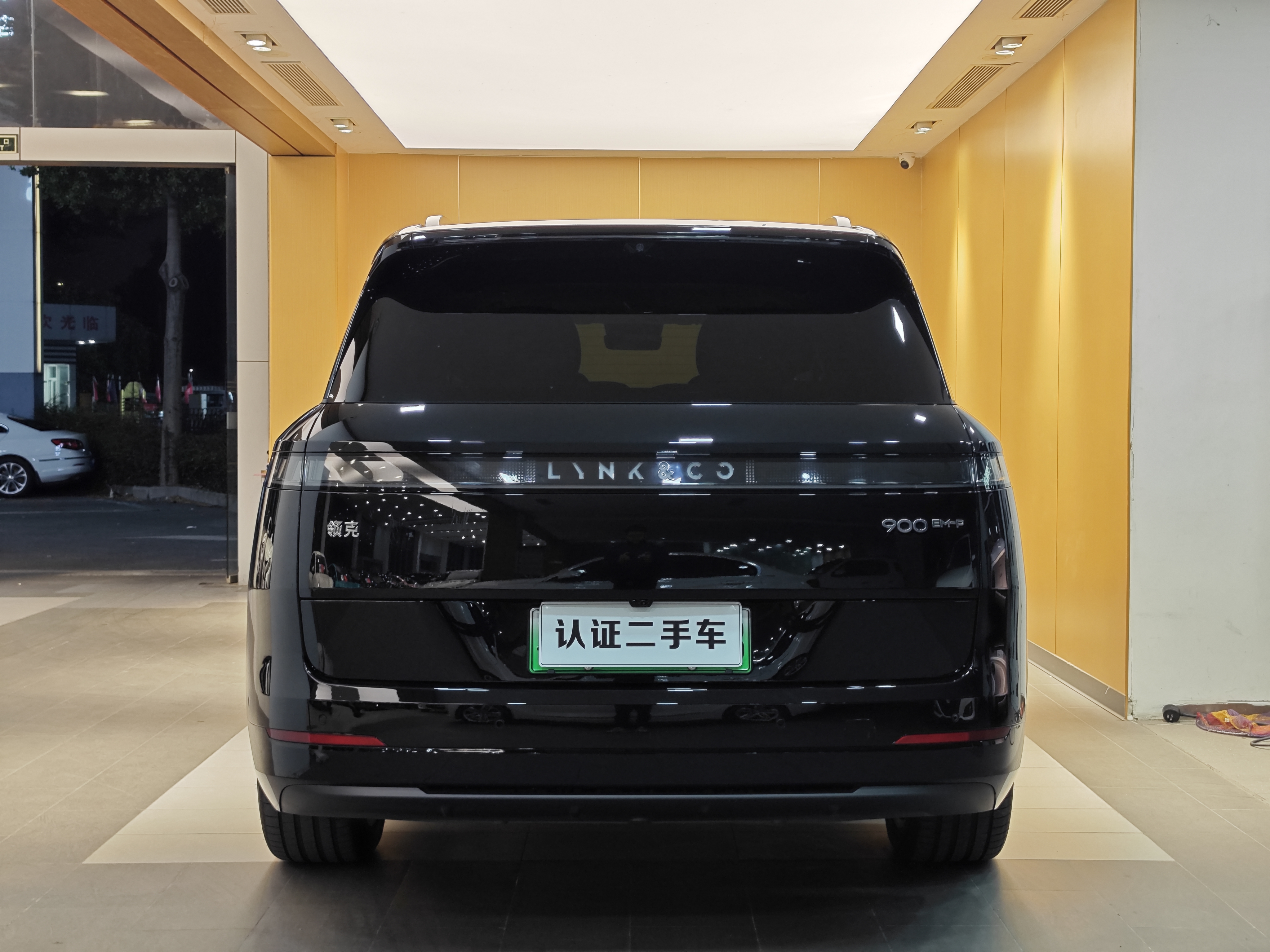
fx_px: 1688
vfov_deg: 31.5
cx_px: 635
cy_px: 476
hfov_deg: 41.2
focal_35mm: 46
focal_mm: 8.7
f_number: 1.9
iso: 100
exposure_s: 1/50
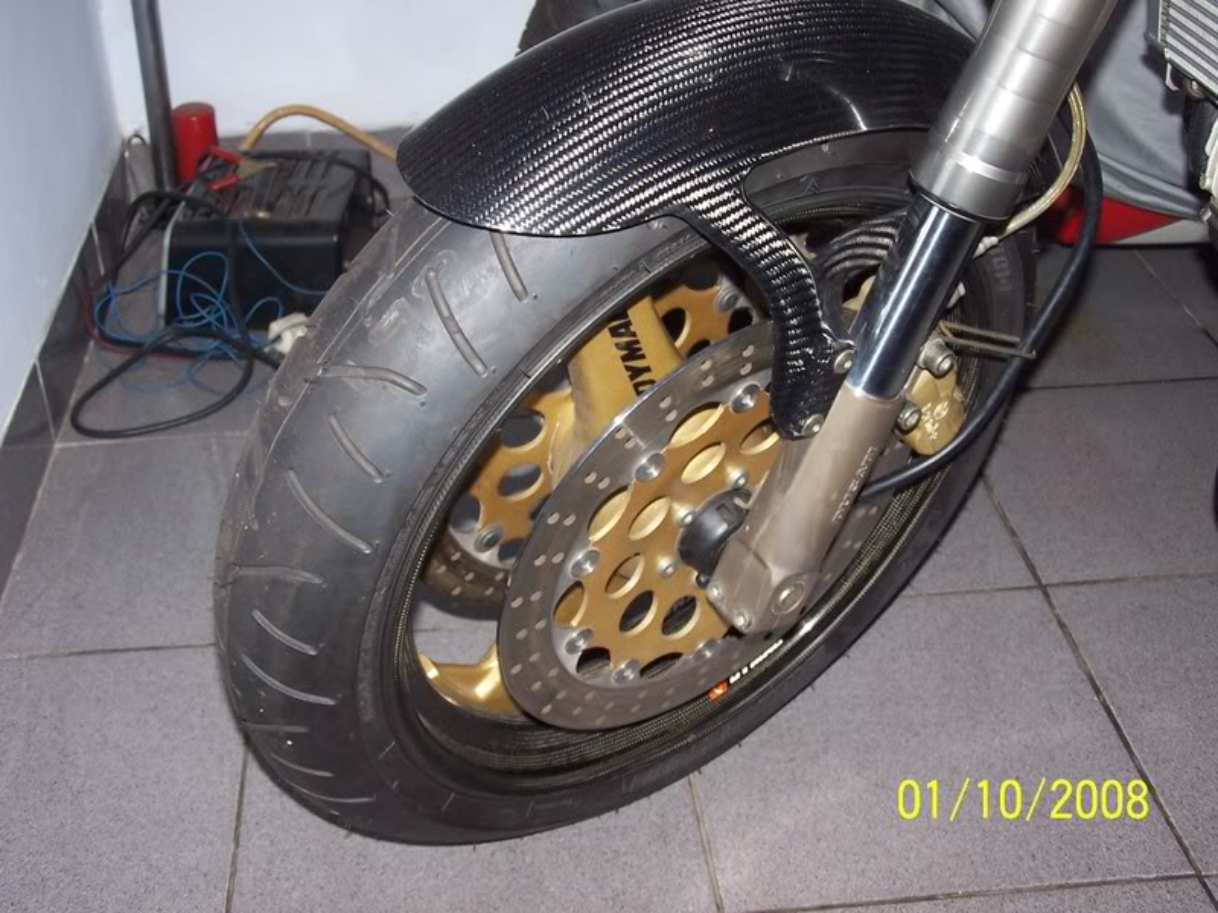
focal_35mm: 51
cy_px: 456
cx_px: 609
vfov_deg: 28.6
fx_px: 1794
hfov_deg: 37.5
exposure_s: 1/60
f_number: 3.2
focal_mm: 8.5
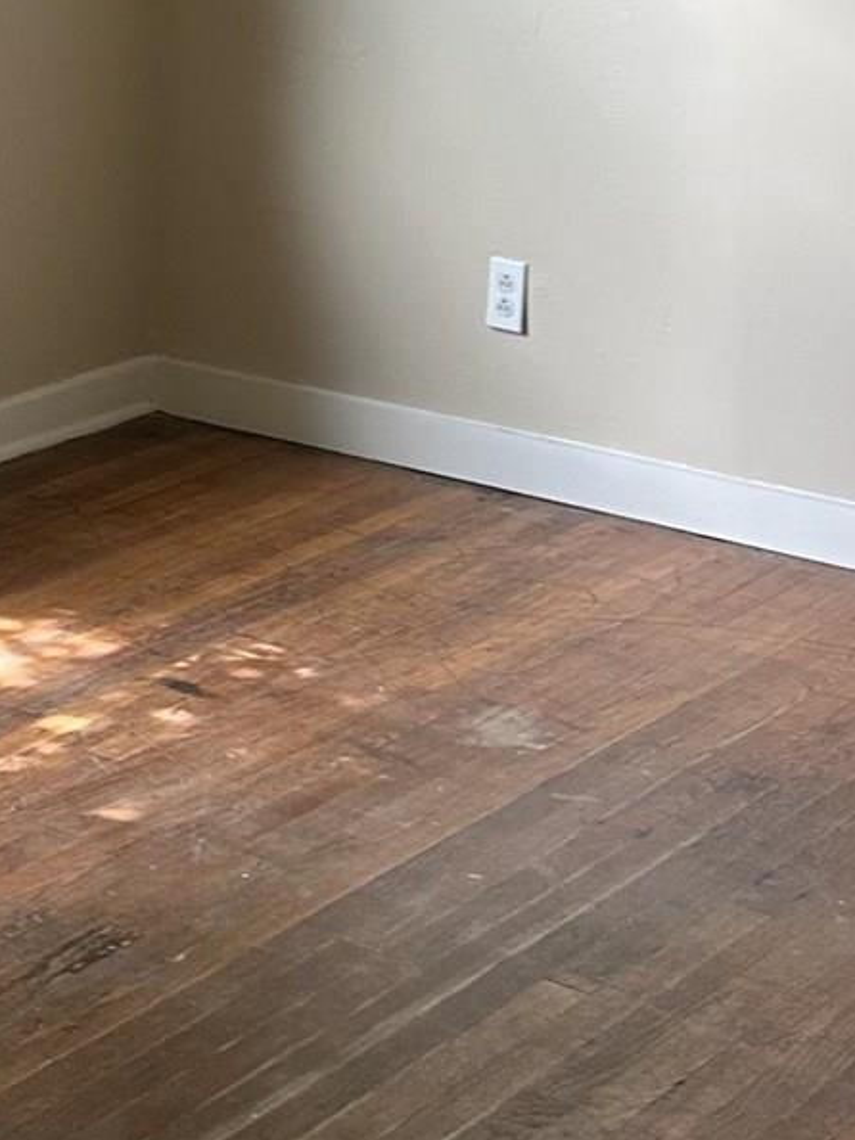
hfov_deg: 15.9
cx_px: 472
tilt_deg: -4.1
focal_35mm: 93
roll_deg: -2.3
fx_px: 3064
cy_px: -111
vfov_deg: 20.1
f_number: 1.78
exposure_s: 1/60
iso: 160
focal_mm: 6.86
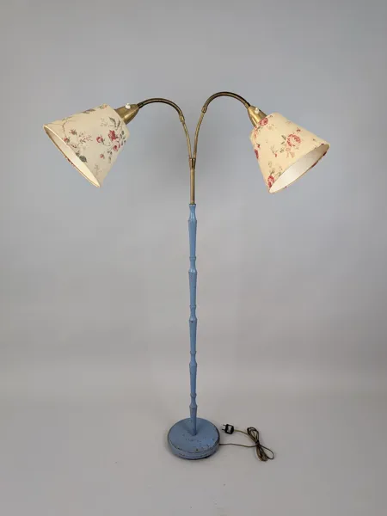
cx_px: 194
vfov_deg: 71.6
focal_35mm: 24
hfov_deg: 56.8
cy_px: 258
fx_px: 358
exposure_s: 1/100
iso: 43
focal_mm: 4.53
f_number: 1.7
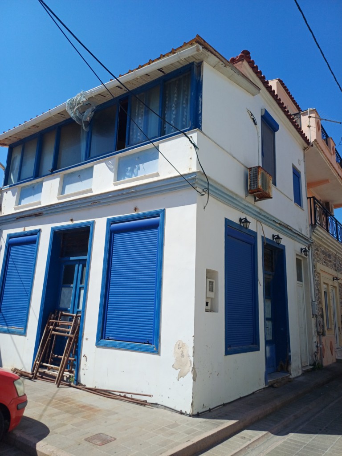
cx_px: 171
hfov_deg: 54.9
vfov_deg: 69.4
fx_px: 329
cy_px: 228
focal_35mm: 25
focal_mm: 4.65
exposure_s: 1/1565
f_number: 1.8
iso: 50
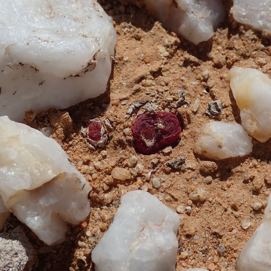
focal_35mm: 59
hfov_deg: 29.0
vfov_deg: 29.1
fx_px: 523
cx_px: 164
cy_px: 129
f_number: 13
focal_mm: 8.41
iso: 100
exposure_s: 1/200
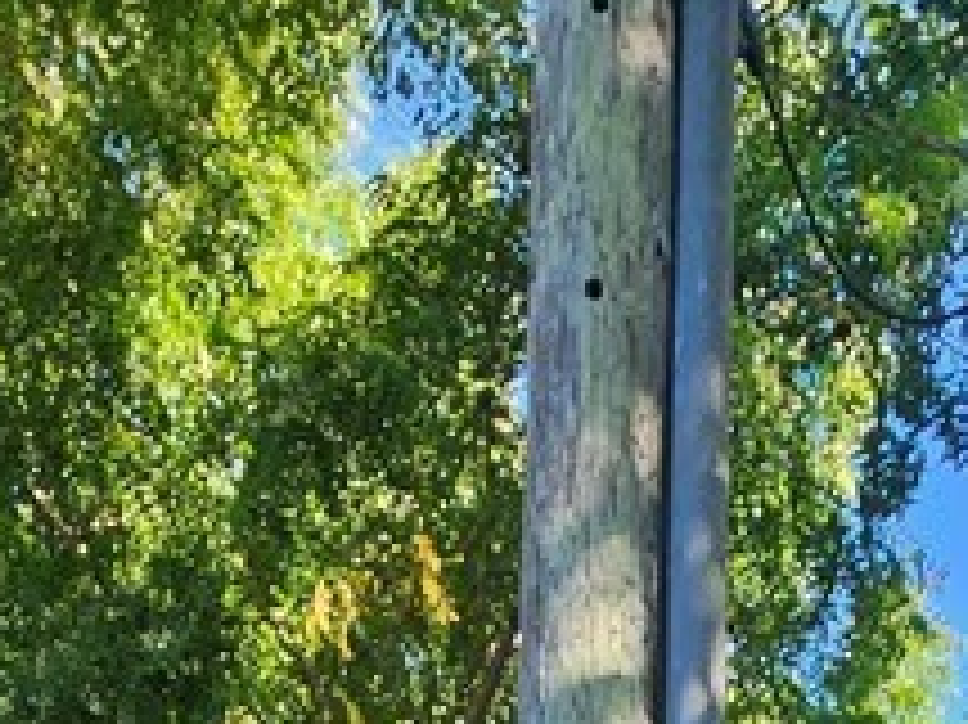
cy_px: 2064
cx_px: 554
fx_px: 1733
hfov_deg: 31.2
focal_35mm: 62
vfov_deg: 12.3
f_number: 2.2
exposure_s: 1/310
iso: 50
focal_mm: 2.2
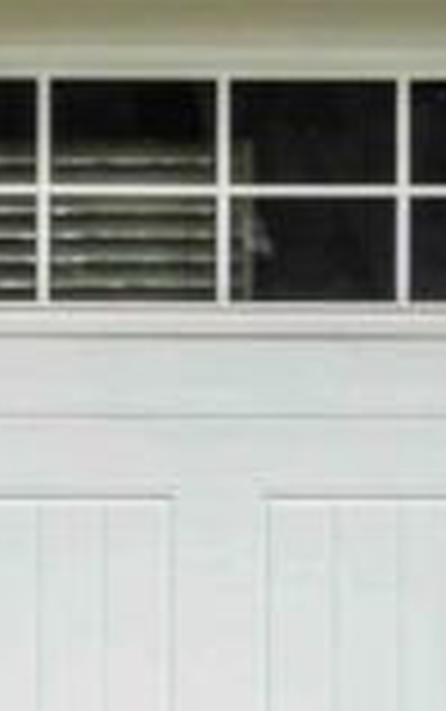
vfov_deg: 3.0
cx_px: -1189
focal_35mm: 692
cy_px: 806
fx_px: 13434
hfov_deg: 1.9
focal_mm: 70
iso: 100
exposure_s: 1/200
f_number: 8
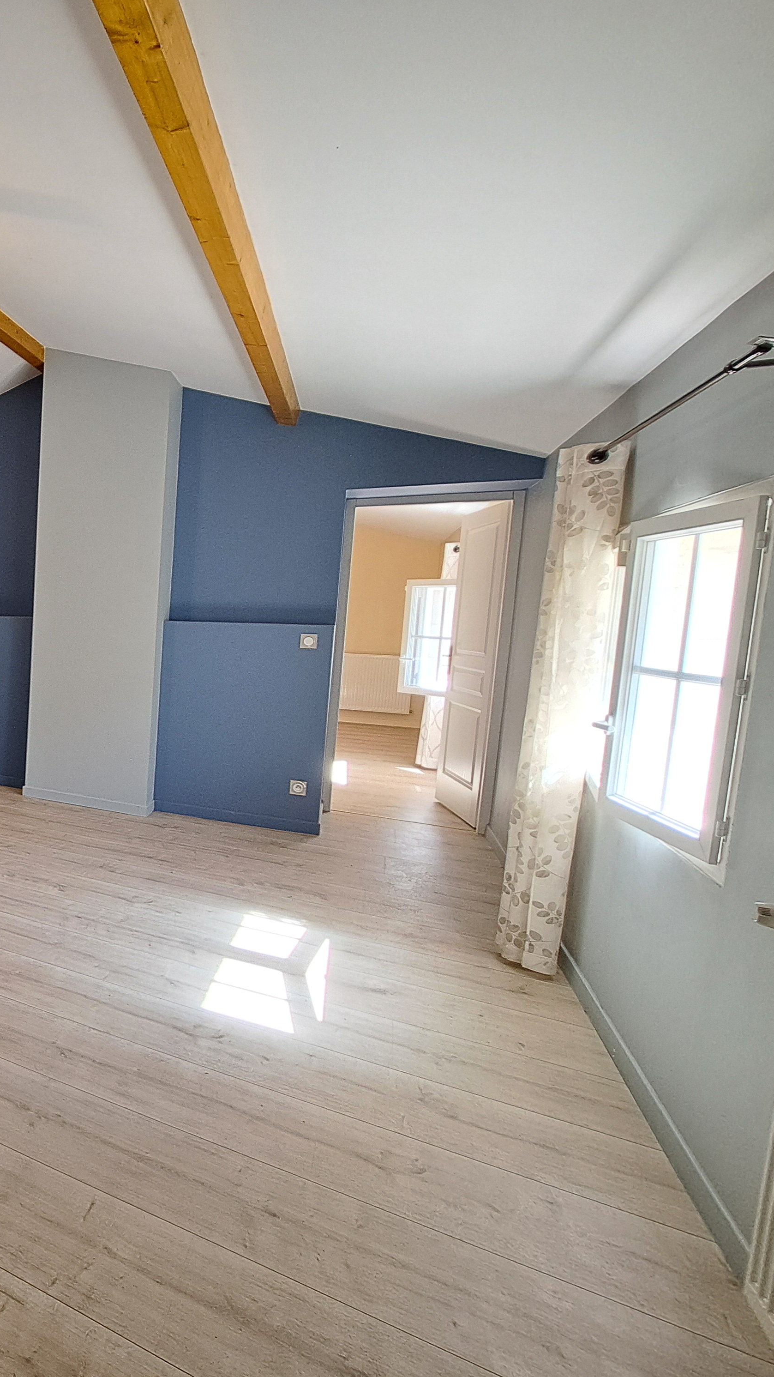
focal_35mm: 19
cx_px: -135
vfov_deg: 89.6
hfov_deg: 41.6
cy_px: 688
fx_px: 693
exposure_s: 1/50
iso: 64
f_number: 2.2
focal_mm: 1.74
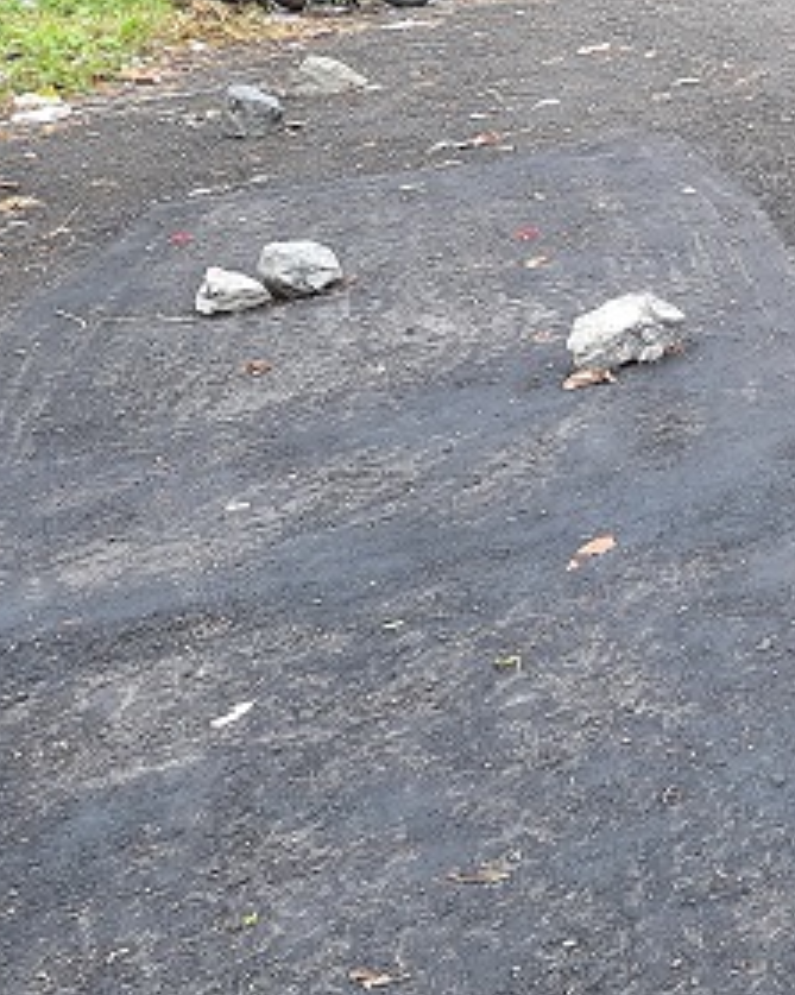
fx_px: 2060
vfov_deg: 27.0
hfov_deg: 18.0
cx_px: 1369
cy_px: 317
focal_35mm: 70
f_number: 2
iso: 32
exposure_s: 1/50
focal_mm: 4.6
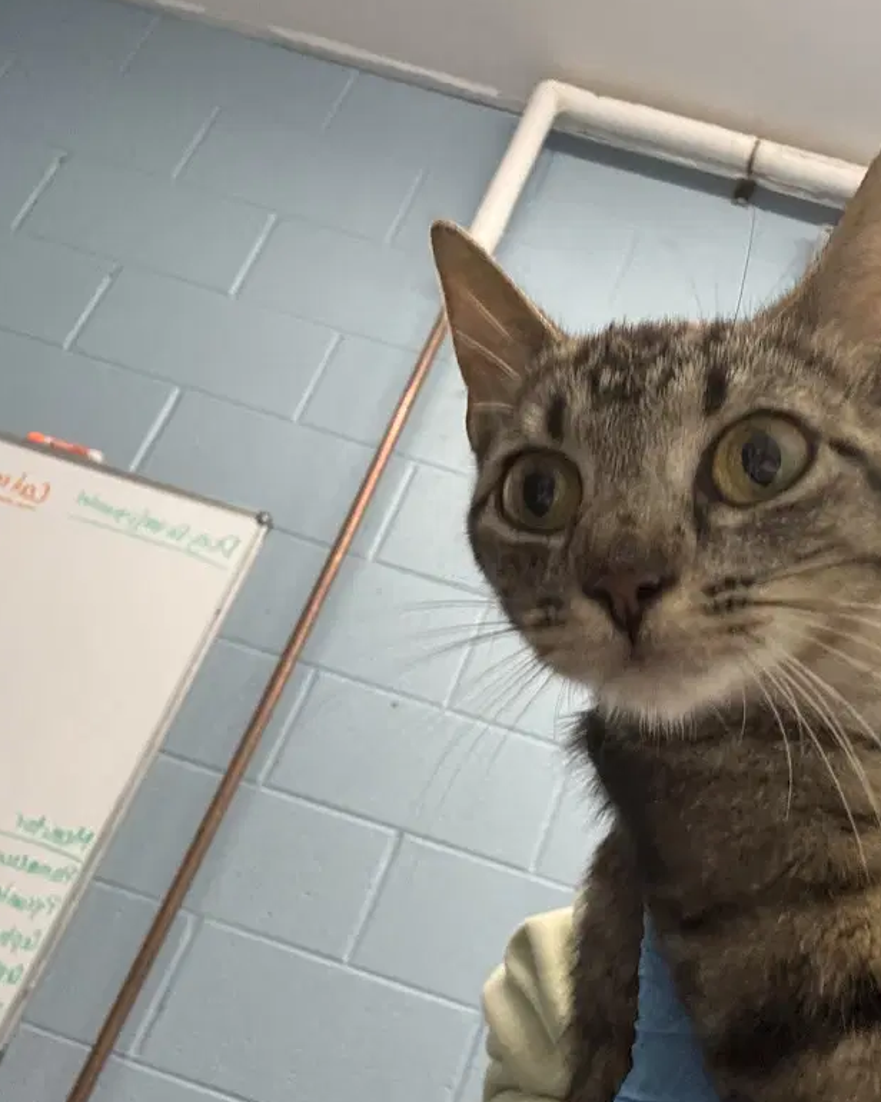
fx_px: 1240
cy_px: 700
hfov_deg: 39.0
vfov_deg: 47.4
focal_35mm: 38
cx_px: 523
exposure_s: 1/60
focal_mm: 2.69
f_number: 1.9
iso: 125
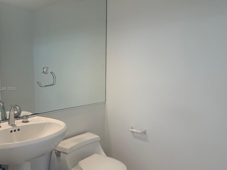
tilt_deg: -5.0
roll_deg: +0.1
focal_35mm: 29
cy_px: 89
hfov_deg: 61.4
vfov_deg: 48.2
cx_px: 98
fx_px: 190
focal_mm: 6.86
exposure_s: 1/120
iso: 100
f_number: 1.78
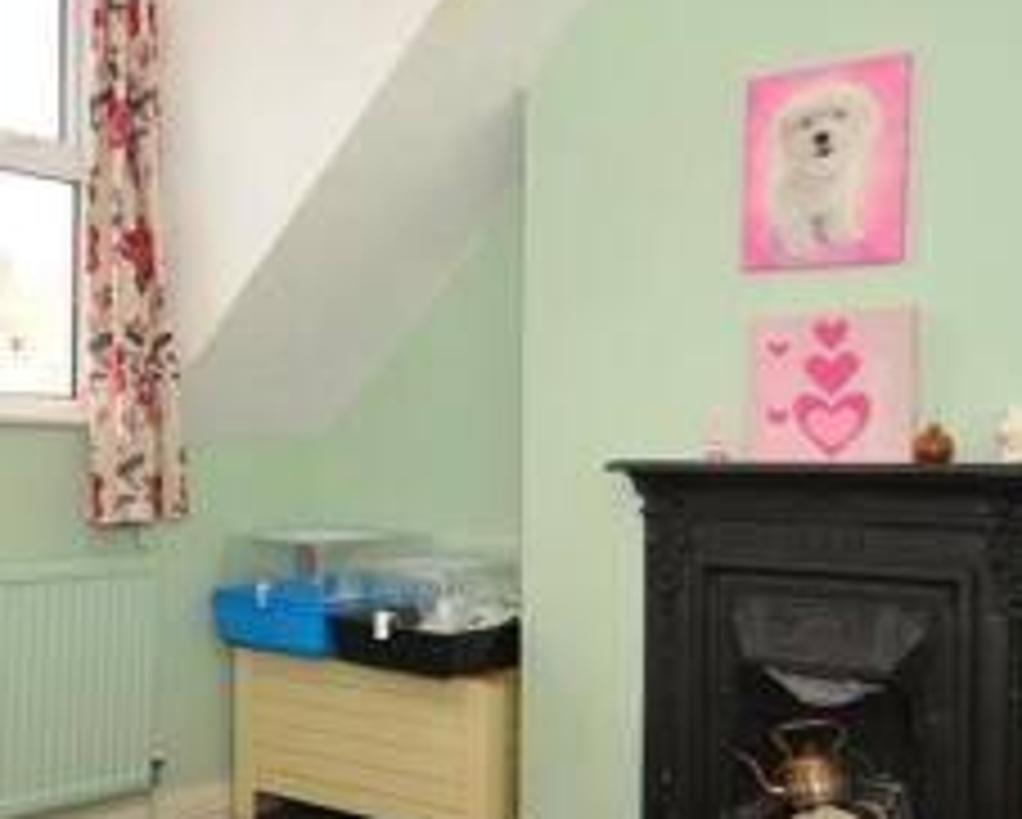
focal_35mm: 47
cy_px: 446
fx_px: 1413
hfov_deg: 37.3
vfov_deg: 32.3
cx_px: 108
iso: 200
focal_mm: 11.5
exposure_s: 1/125
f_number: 5.6
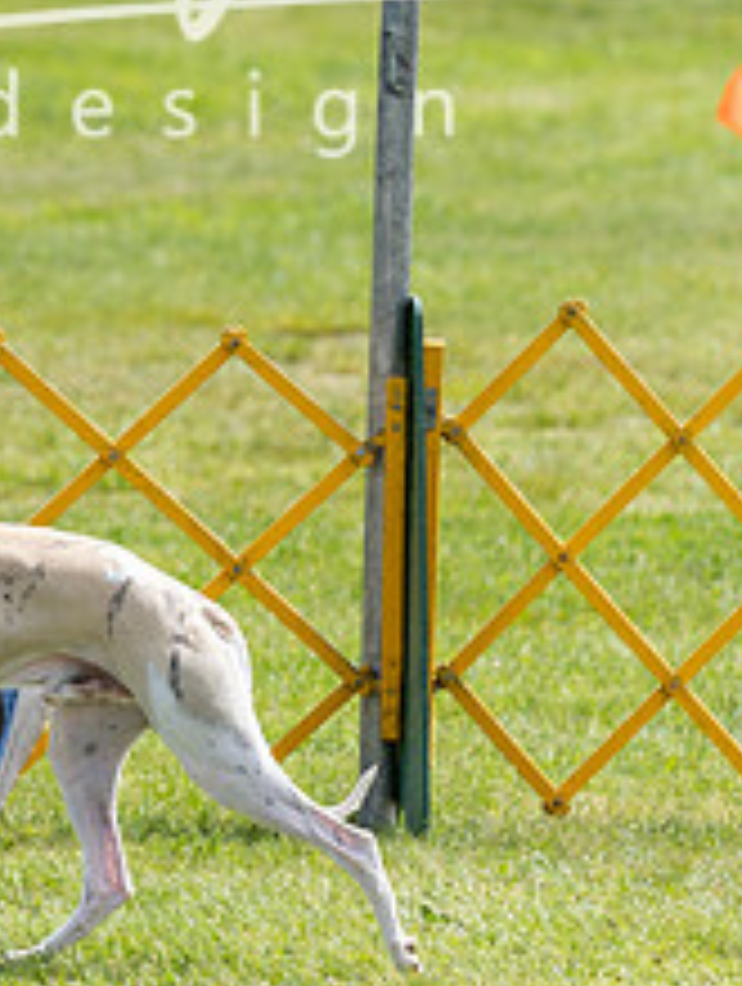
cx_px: -398
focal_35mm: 464
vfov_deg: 4.3
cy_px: 309
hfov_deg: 3.2
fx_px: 13223
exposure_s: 1/1000
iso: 100
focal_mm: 129
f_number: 3.5
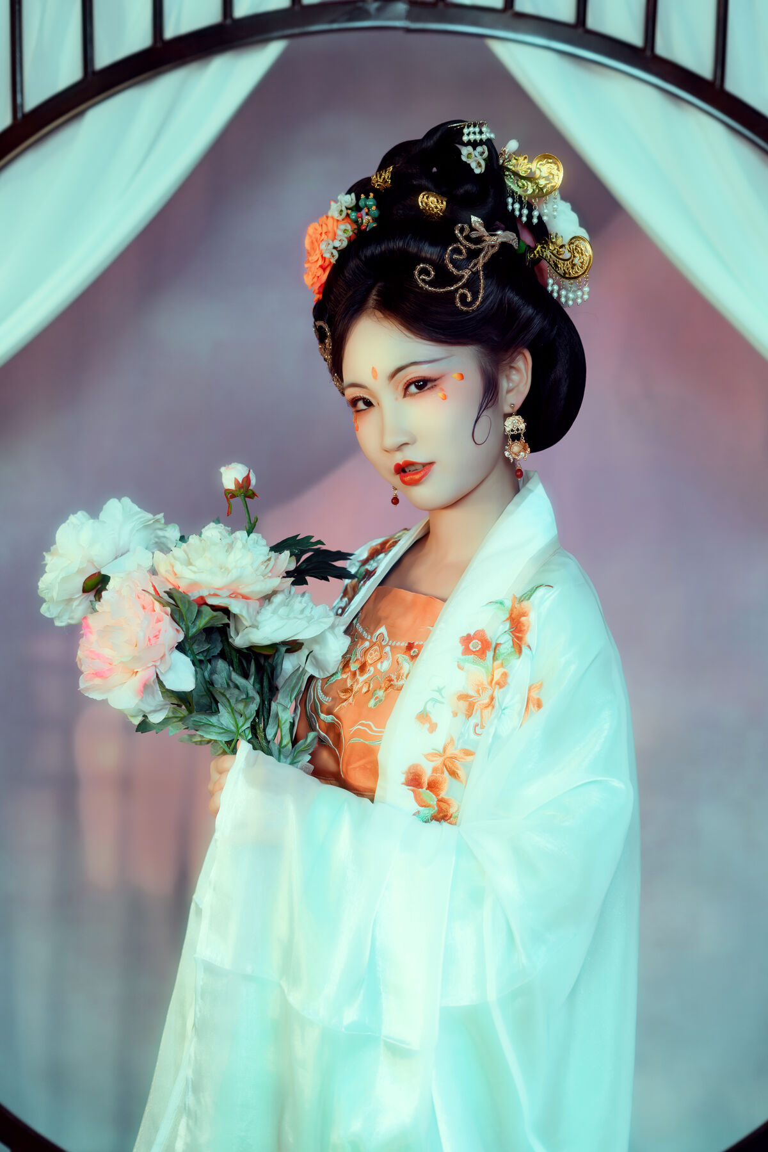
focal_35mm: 50
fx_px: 1599
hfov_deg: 27.0
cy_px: 576
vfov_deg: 39.6
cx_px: 384
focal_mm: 50
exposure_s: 1/100
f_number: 2.5
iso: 125
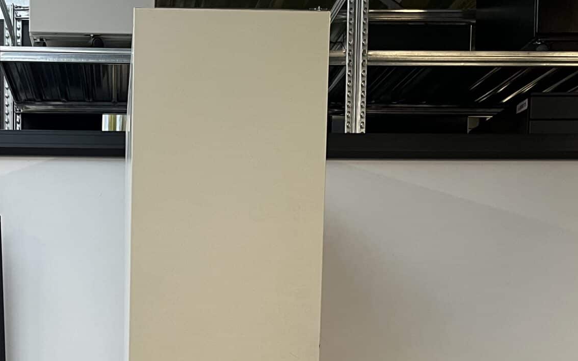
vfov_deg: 19.7
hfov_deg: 32.1
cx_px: 119
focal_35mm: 62
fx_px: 977
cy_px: 431
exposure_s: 1/50
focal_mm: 5.1
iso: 125
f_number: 1.6
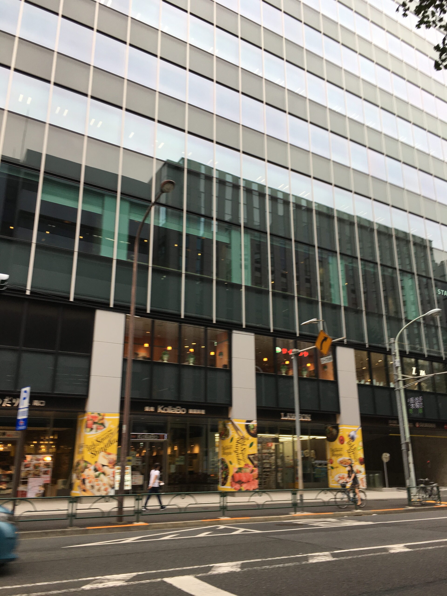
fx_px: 499
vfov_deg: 61.7
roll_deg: -1.5
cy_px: 298
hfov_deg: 48.2
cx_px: 224
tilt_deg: +20.4
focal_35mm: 29
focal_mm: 4.15
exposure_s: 1/120
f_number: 2.2
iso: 32
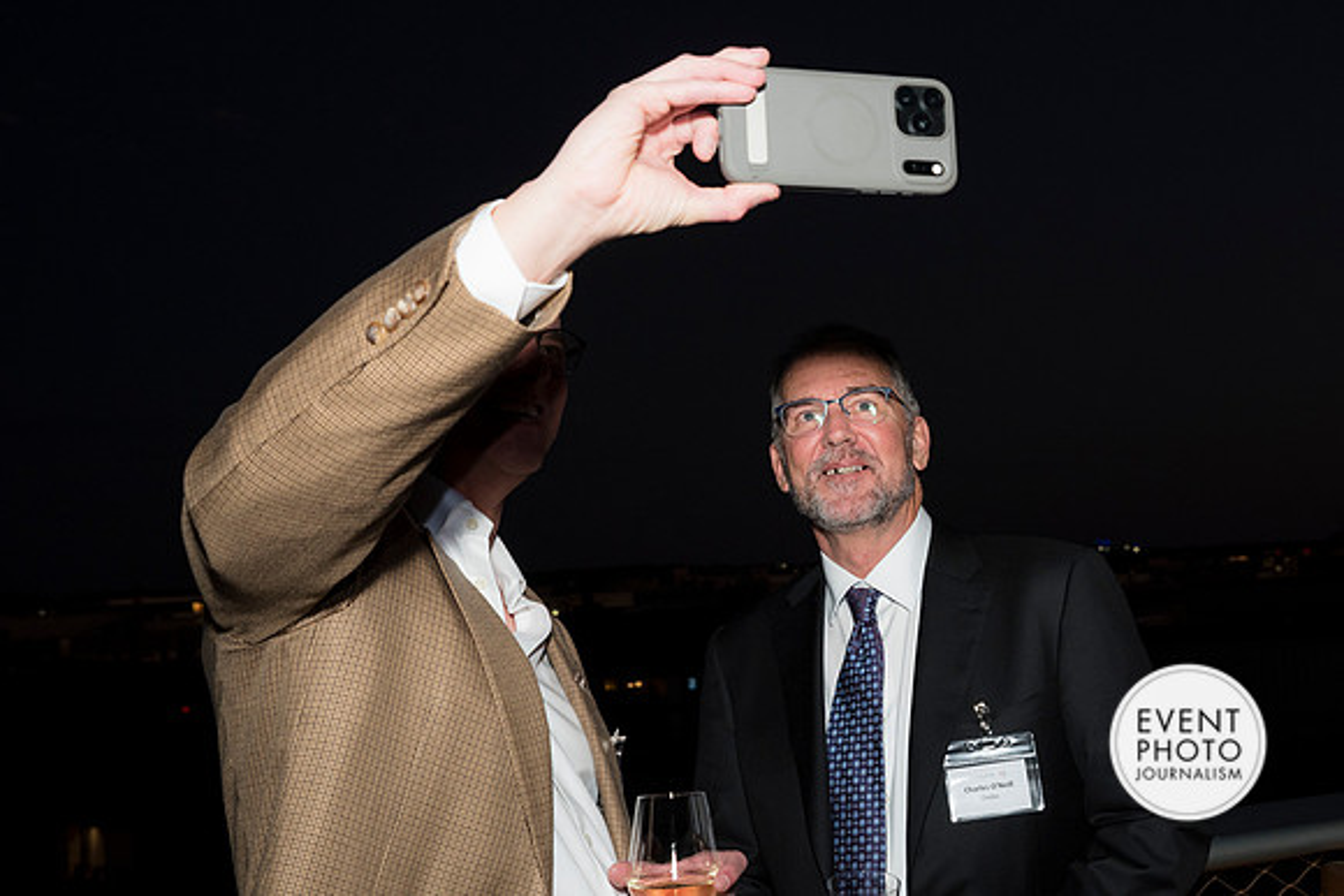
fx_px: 1307
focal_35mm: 35
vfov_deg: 37.9
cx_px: 672
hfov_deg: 54.4
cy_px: 448
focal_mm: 35
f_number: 5
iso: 800
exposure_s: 1/125
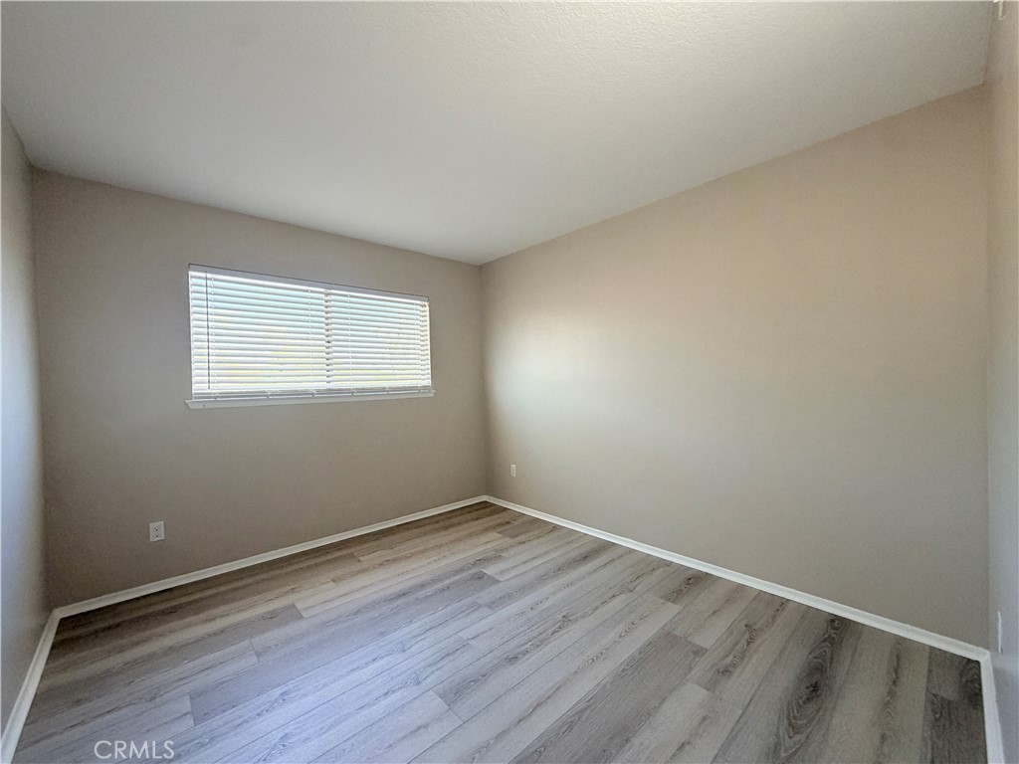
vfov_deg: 85.7
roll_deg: +1.6
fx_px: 412
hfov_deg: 102.1
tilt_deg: -1.3
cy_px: 382
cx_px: 510
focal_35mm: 14
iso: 250
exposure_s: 1/121
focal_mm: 2.22
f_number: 2.2
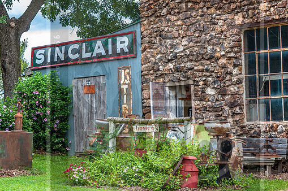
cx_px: 155
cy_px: 100
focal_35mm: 94
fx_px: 751
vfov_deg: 14.5
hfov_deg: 21.7
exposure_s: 1/80
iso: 100
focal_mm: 55
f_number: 9
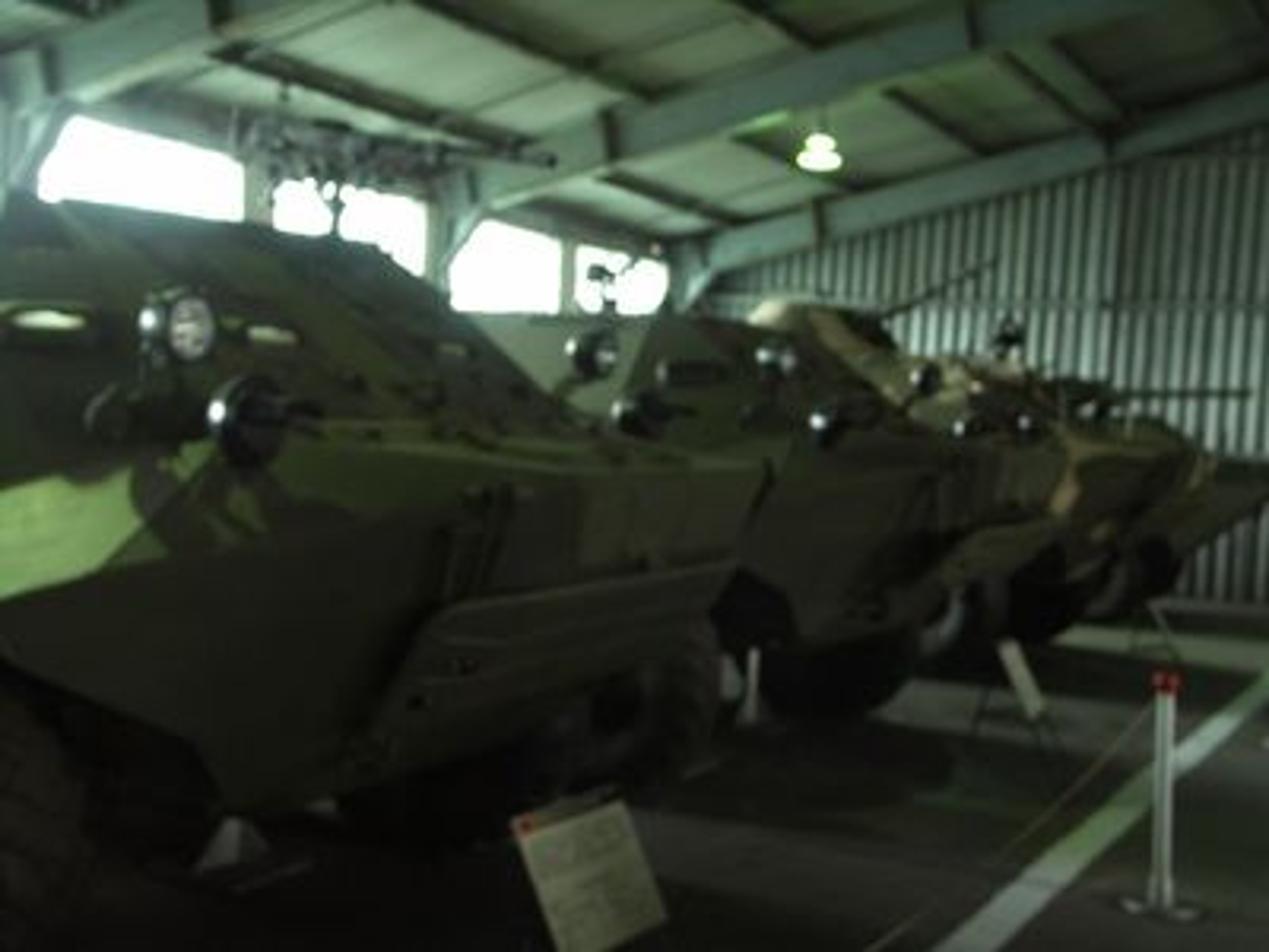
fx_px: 1540
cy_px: 476
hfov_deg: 44.8
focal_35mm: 42
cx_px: 634
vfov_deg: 34.3
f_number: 3.2
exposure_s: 1/6
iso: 125
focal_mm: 10.9
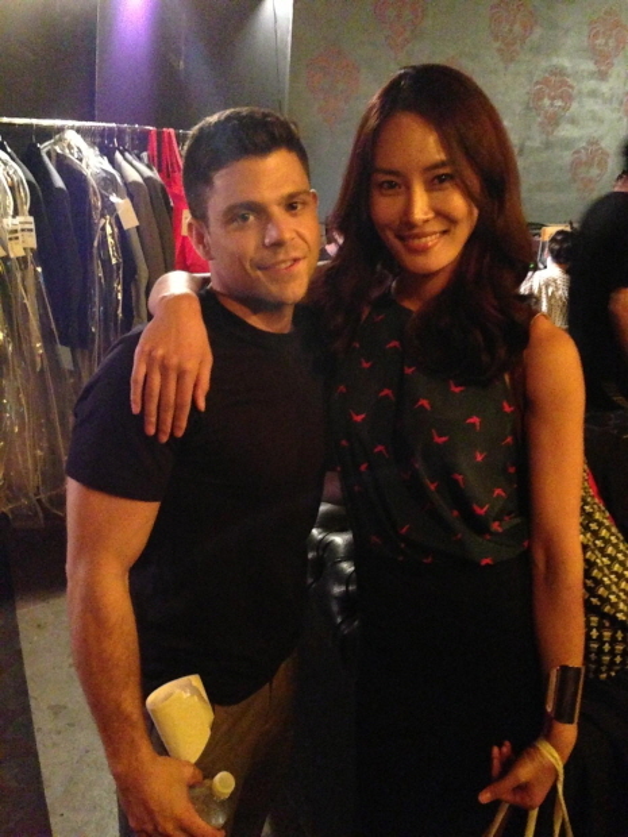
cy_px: 418
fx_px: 798
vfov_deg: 55.4
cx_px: 314
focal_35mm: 33
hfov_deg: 42.9
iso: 1600
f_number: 2.4
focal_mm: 4.13
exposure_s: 1/20
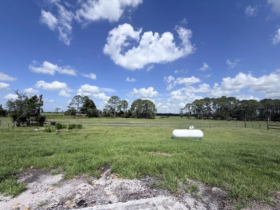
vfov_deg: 85.7
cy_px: 105
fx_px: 113
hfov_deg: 102.1
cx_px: 140
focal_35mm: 14
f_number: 2.2
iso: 20
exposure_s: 1/1259
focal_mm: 2.22
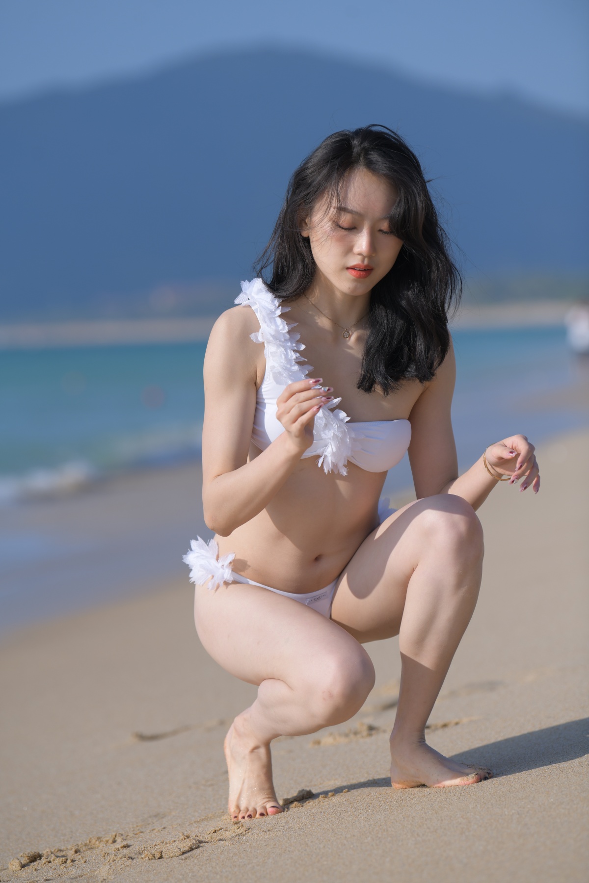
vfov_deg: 12.1
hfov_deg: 8.1
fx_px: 4172
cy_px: 442
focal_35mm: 170
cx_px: 294
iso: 125
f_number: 4
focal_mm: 170
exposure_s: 1/2000
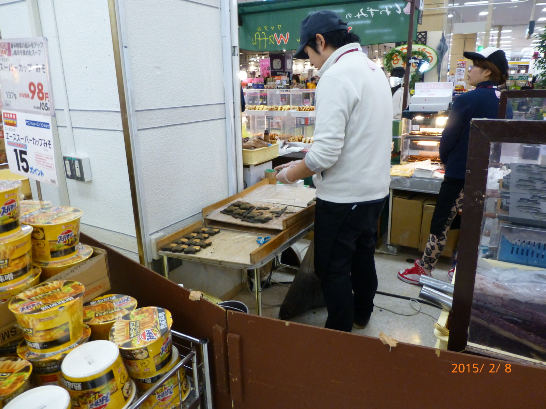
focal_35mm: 24
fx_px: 379
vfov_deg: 56.8
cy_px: 204
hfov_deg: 71.6
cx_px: 273
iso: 400
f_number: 3.3
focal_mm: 4.3
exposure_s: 1/60
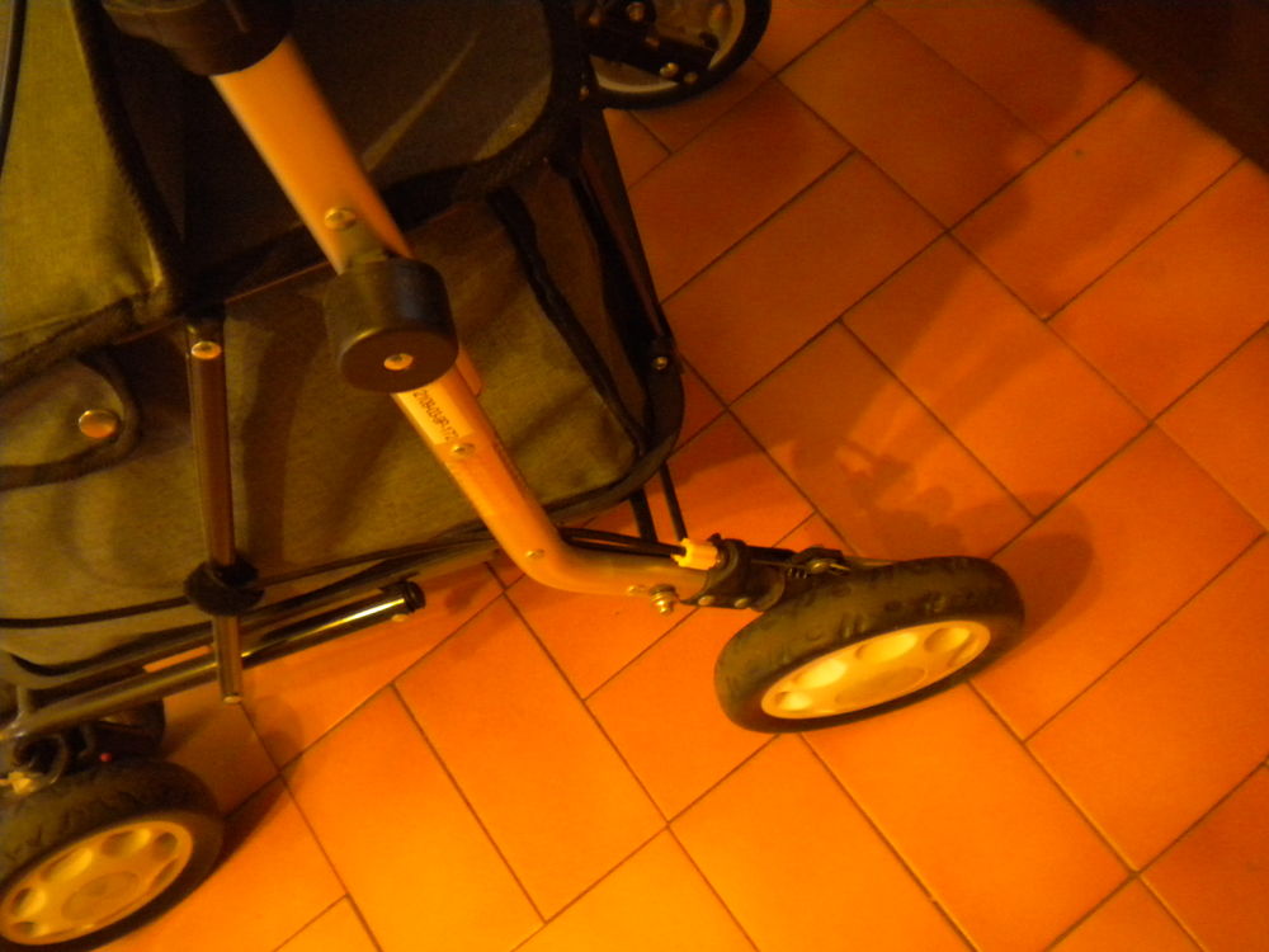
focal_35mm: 35
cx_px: 634
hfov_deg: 52.6
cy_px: 476
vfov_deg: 40.7
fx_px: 1283
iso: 400
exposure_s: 1/6.9
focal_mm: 6.3
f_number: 3.1
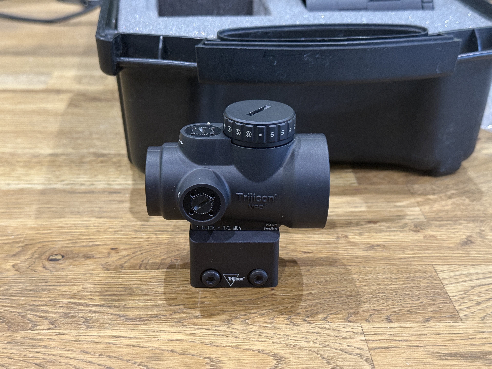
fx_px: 682
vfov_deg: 30.3
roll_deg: -1.0
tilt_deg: -26.2
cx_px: 246
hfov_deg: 39.7
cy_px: 184
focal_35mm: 48
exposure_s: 1/50
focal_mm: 6.76
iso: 200
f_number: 1.78
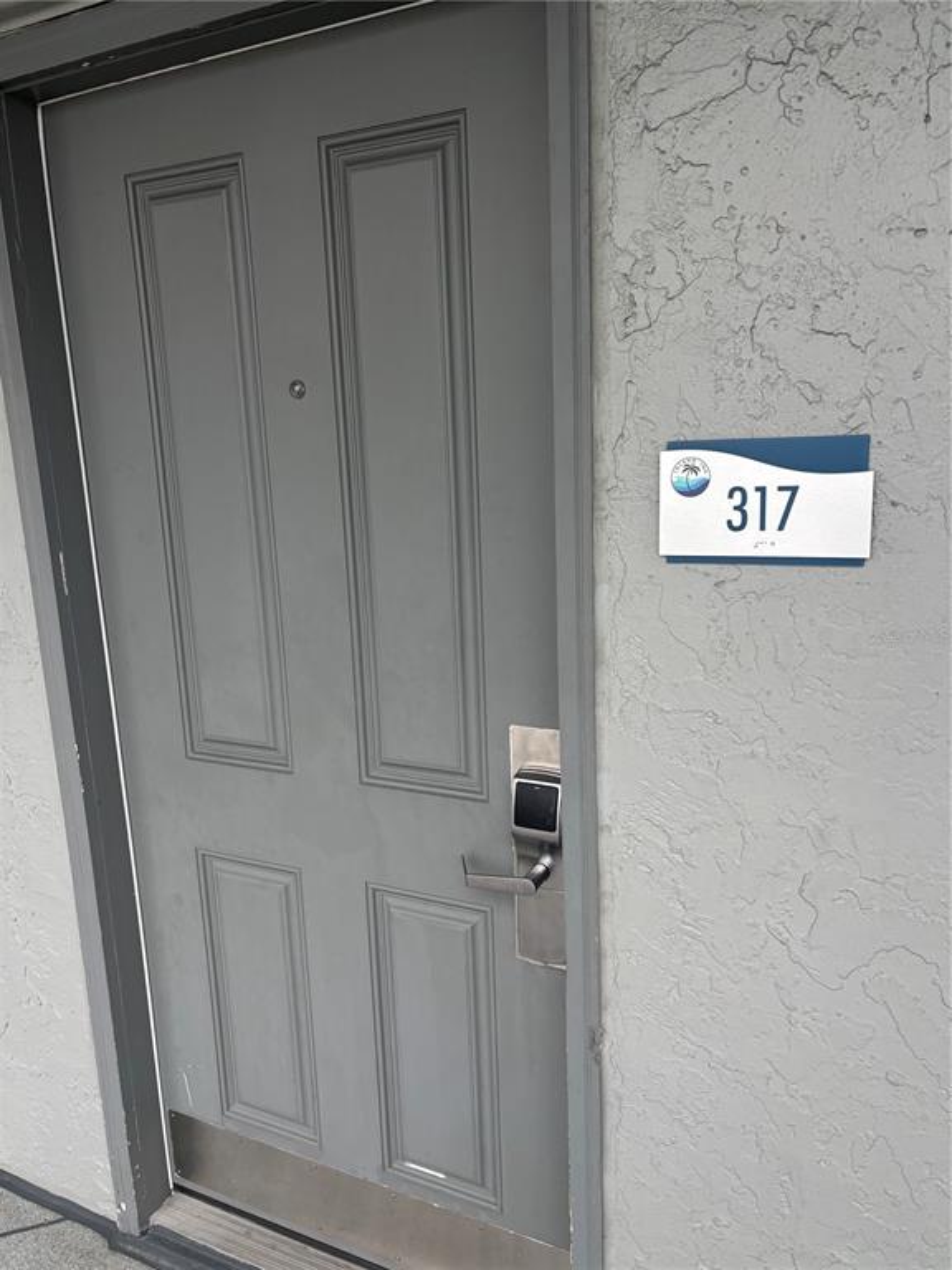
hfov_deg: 53.1
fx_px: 953
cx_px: 476
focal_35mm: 26
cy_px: 635
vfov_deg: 67.3
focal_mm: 5.96
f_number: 1.6
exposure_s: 1/68
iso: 125
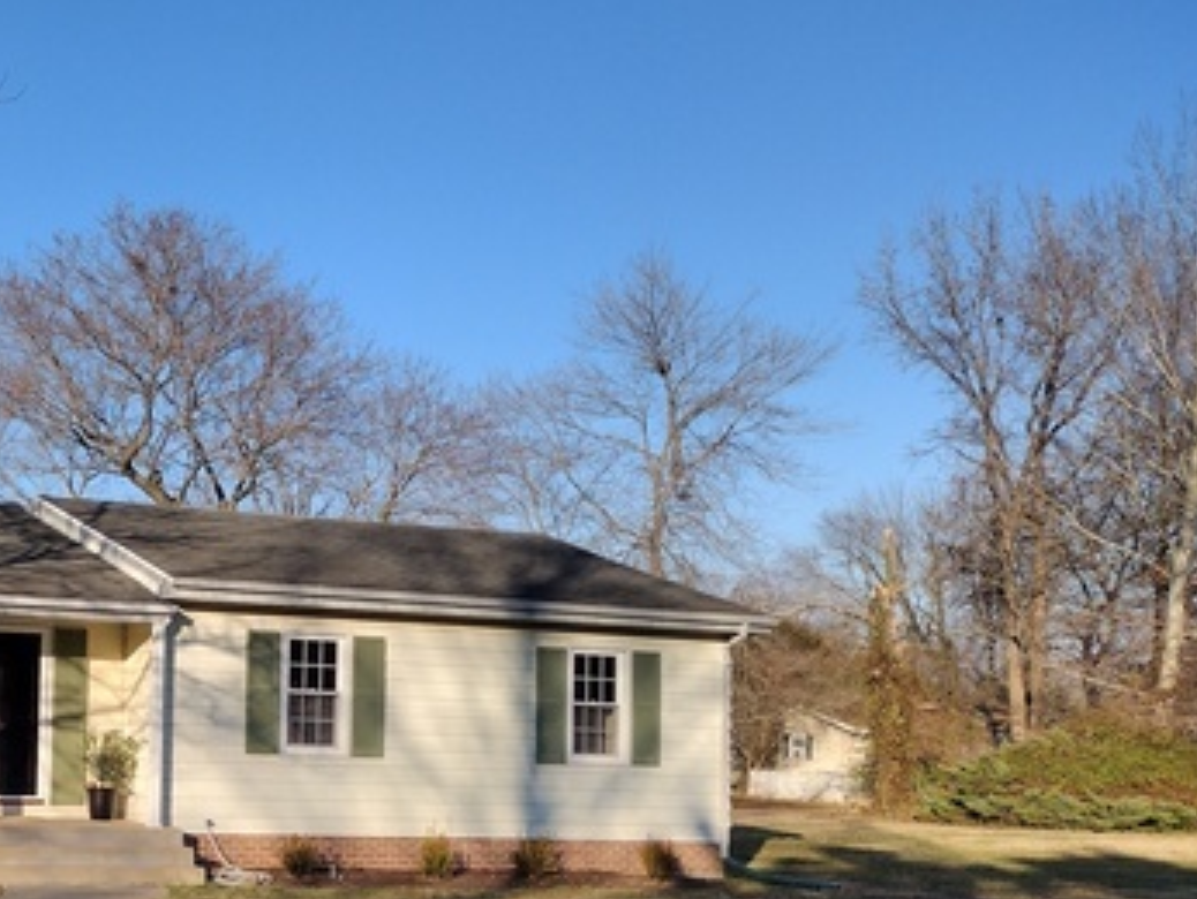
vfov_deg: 27.8
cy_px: 640
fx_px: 1799
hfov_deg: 34.3
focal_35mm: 52
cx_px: 71
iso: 100
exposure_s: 1/2056
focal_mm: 4.71
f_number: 1.7
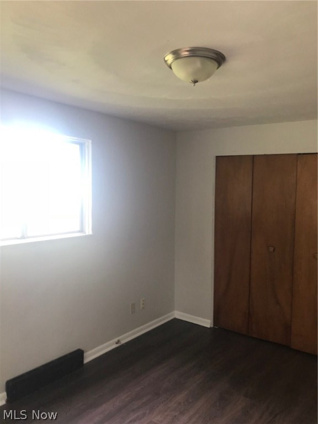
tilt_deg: +0.7
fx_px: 343
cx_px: 159
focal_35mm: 28
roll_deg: +1.6
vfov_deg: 63.4
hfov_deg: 49.7
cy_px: 212
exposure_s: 1/90
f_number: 1.8
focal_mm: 3.99
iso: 40
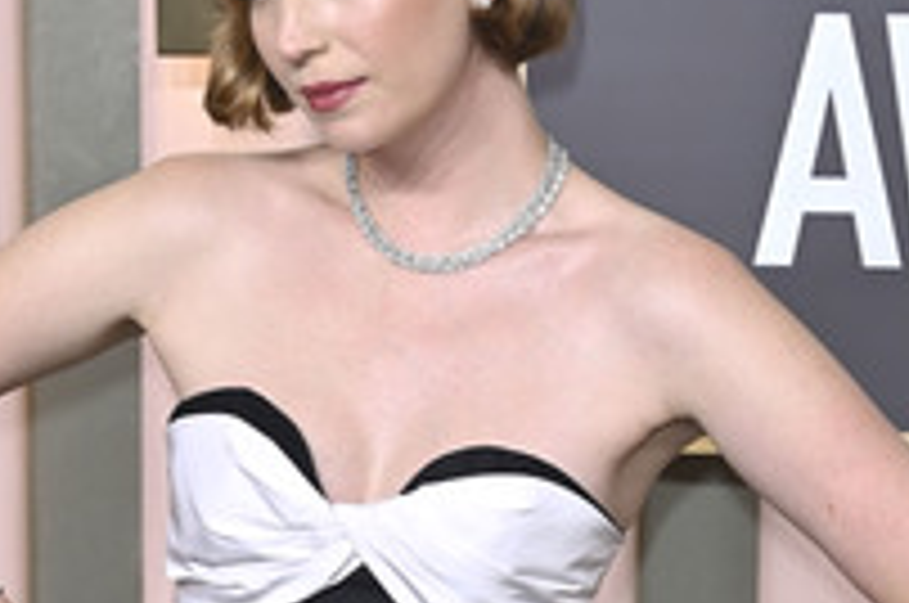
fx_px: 3832
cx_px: 425
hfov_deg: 13.5
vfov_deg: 9.0
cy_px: 387
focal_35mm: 152
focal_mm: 68
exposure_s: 1/200
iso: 320
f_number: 8
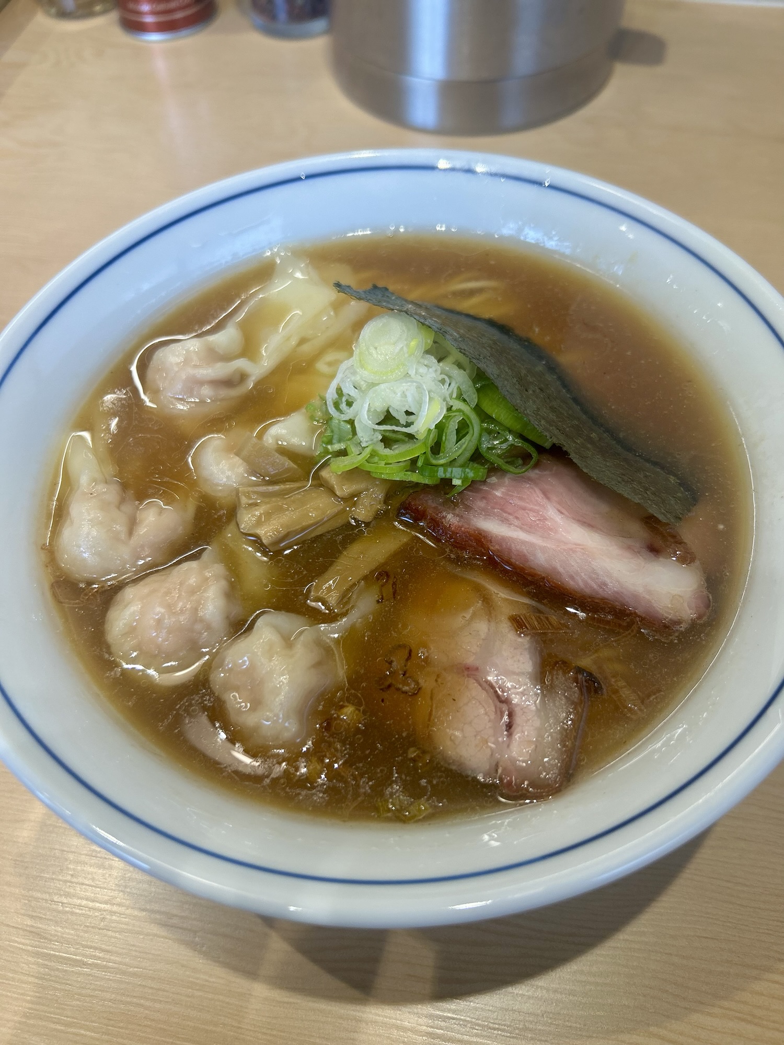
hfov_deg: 53.1
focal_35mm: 26
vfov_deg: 67.3
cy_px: 522
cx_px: 392
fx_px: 785
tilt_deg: -58.6
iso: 32
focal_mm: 5.7
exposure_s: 1/106
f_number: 1.5
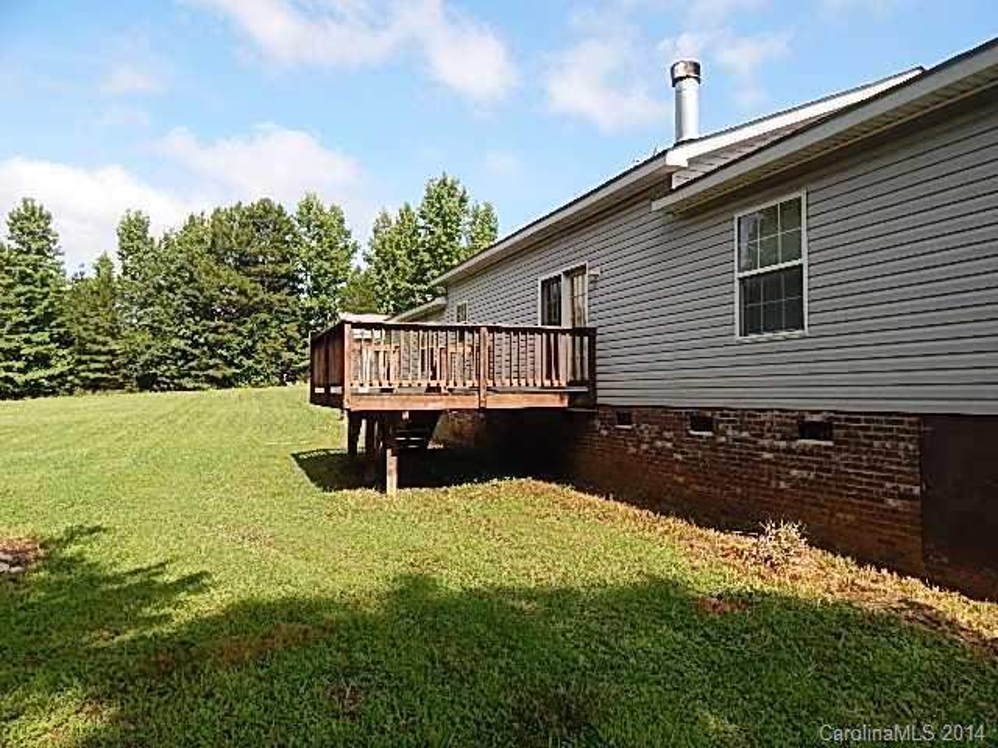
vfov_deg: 58.9
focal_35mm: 23
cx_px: 499
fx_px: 663
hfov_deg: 73.9
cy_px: 374
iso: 125
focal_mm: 4
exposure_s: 1/1000
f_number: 3
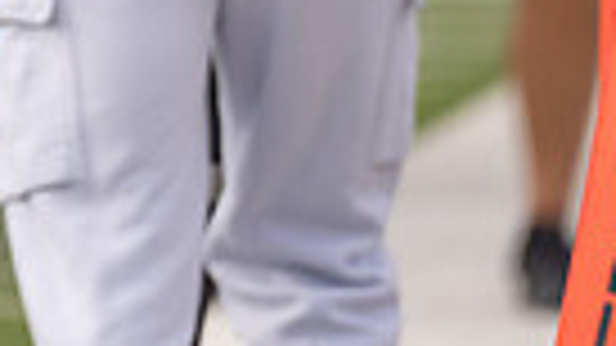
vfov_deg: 1.1
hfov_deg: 2.0
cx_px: -535
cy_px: -635
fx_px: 17964
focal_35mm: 1100
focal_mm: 200
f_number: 2.8
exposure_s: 1/1250
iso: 100
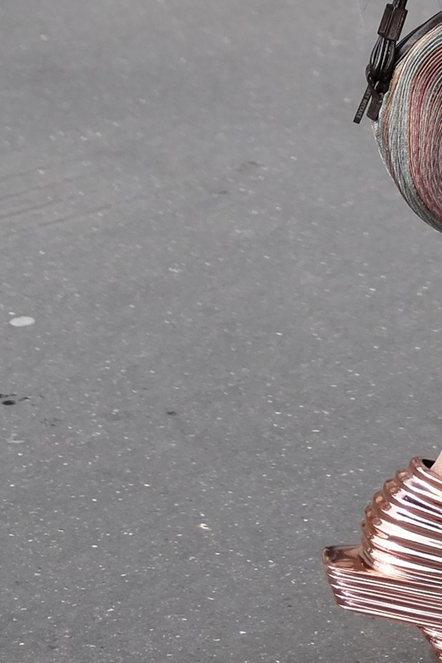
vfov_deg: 8.4
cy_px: -550
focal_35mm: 235
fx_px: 4329
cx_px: 629
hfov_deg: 5.8
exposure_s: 1/4000
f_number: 2
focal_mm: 35
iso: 400
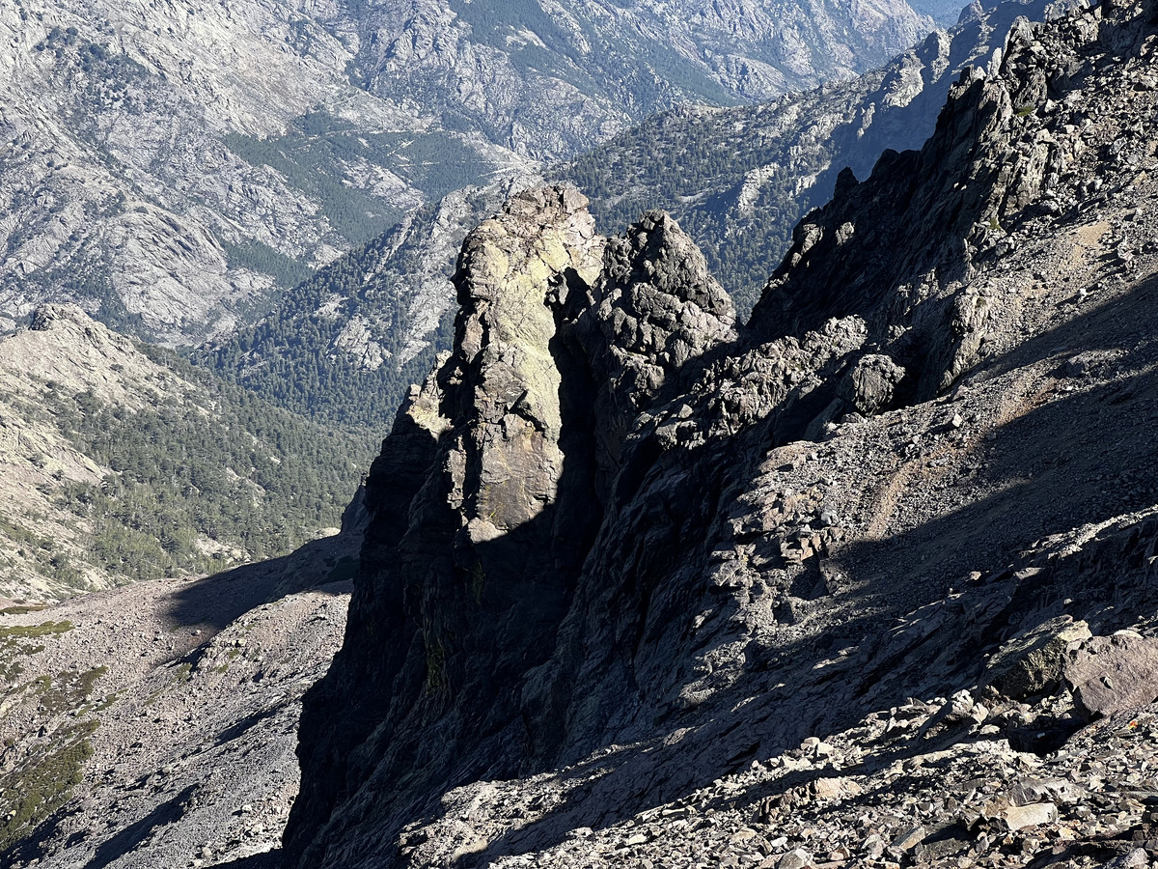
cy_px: 434
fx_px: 2576
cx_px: 579
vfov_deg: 19.1
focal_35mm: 77
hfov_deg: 25.3
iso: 32
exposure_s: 1/401
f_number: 2.8
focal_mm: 9
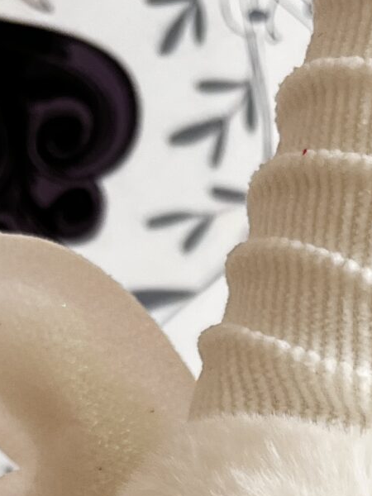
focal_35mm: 111
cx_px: 446
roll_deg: +1.8
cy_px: 785
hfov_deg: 13.0
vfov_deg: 16.0
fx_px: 1590
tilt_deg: -20.0
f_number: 1.6
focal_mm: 5.1
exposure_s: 1/121
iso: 40
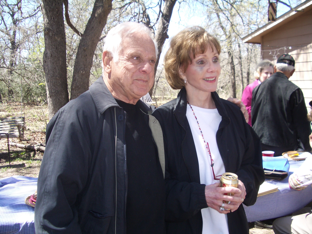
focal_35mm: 35
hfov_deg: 52.6
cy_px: 117
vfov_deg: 40.7
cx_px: 156
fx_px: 315
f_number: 2.6
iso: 80
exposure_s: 1/200
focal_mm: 5.8
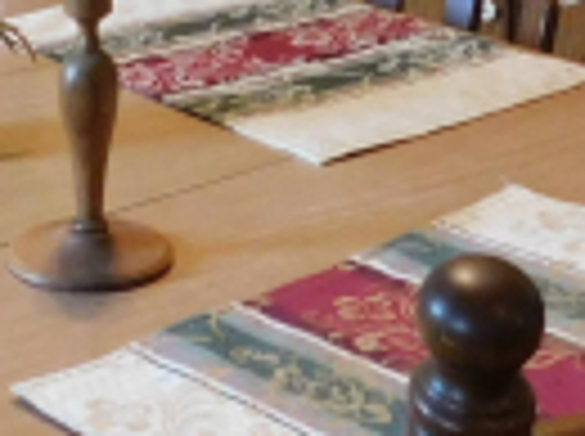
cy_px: -423
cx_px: 133
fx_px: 1990
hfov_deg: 16.6
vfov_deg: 11.4
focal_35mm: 118
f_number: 3
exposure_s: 1/25
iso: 400
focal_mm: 4
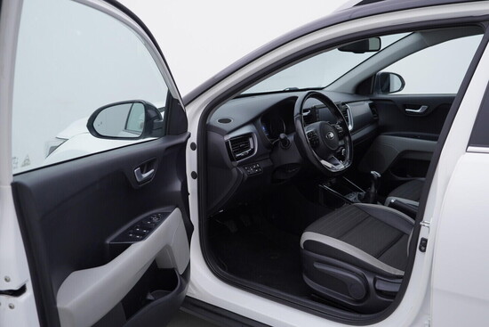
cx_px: 244
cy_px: 164
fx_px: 489
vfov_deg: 36.9
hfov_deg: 53.1
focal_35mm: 36
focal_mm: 24
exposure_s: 1/80
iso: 125
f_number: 4
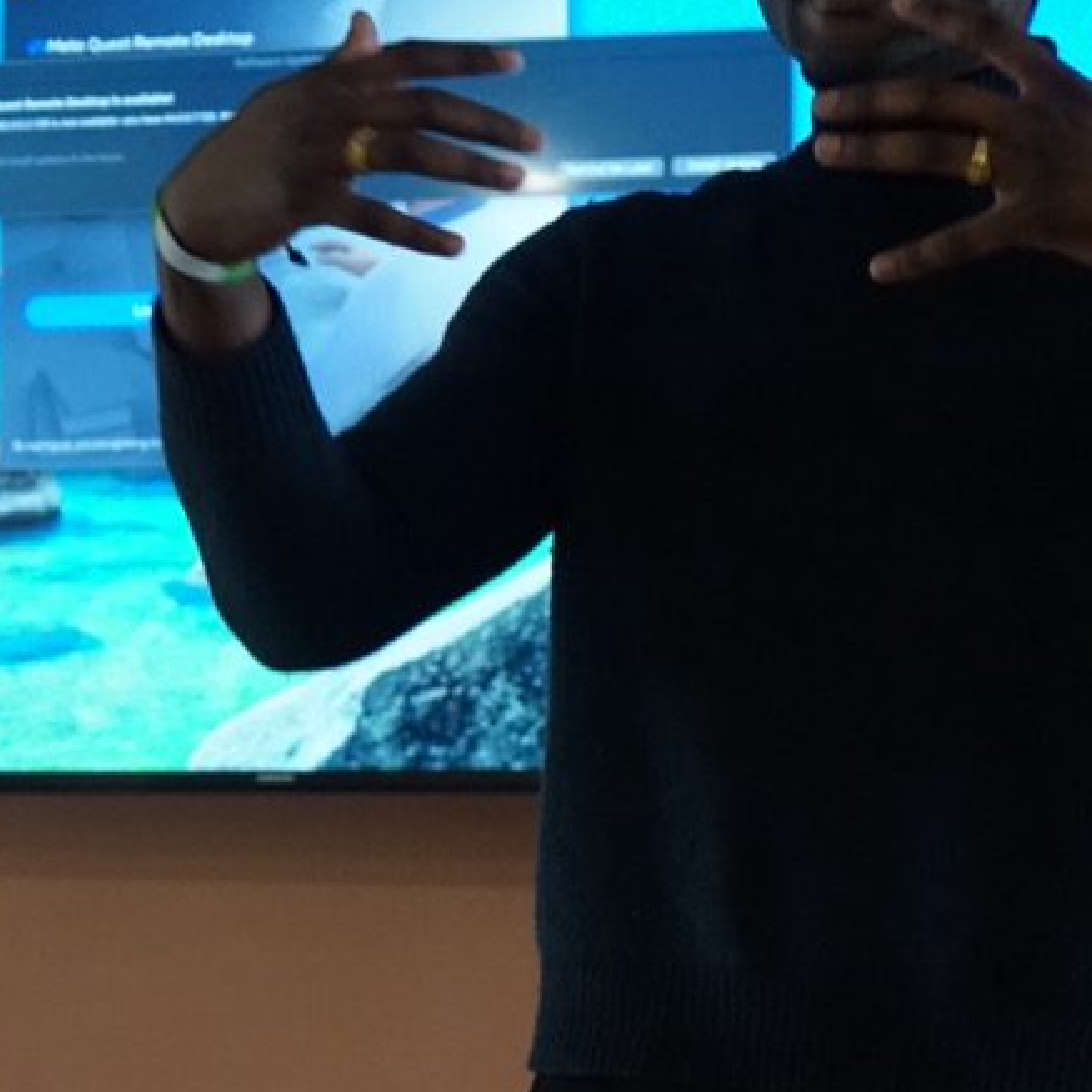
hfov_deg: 16.9
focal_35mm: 102
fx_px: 3640
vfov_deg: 17.1
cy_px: 489
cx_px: 852
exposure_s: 1/160
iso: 4000
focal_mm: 41
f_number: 4.5
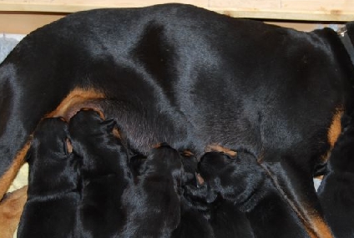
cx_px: 244
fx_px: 848
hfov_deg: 23.5
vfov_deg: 16.0
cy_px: 140
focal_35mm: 86
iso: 200
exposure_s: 1/60
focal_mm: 38
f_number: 5
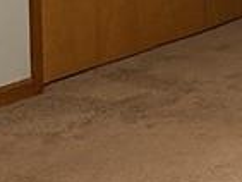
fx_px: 1217
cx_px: 642
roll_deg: +0.6
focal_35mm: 174
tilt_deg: -2.9
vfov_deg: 8.3
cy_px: -139
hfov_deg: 9.6
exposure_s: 1/40
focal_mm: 6.76
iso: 1000
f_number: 1.78
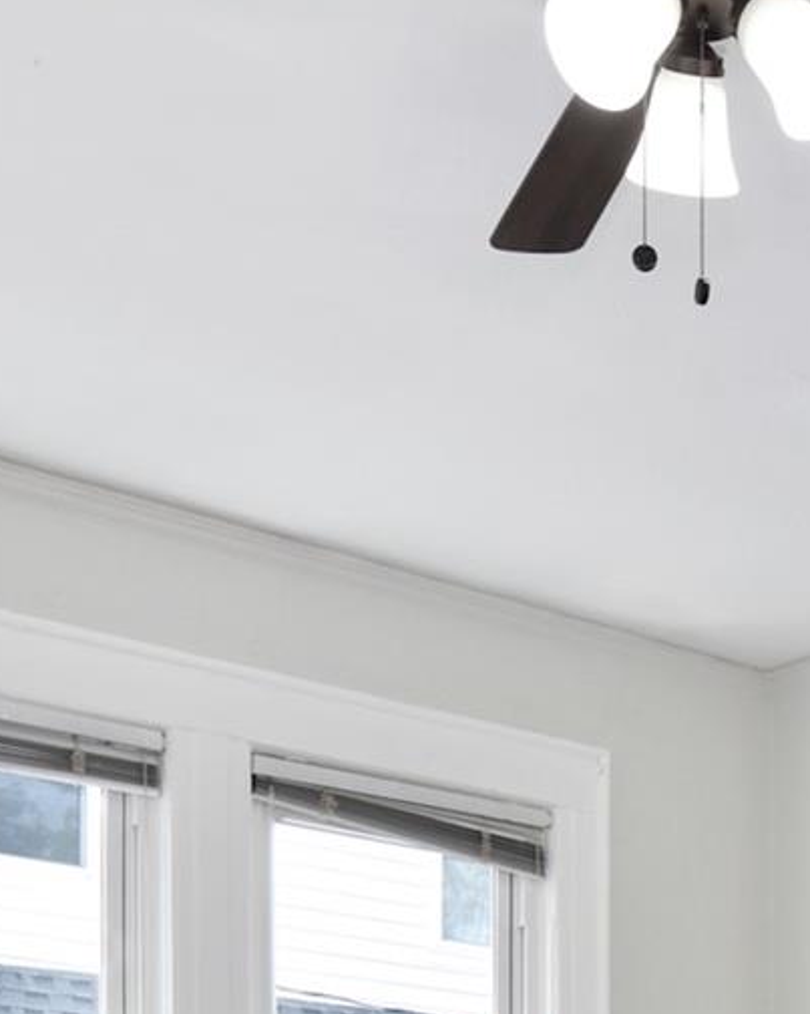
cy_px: 1352
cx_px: 822
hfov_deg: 23.2
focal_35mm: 63
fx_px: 1886
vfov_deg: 25.5
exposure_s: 1/60
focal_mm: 11
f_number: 11
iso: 640
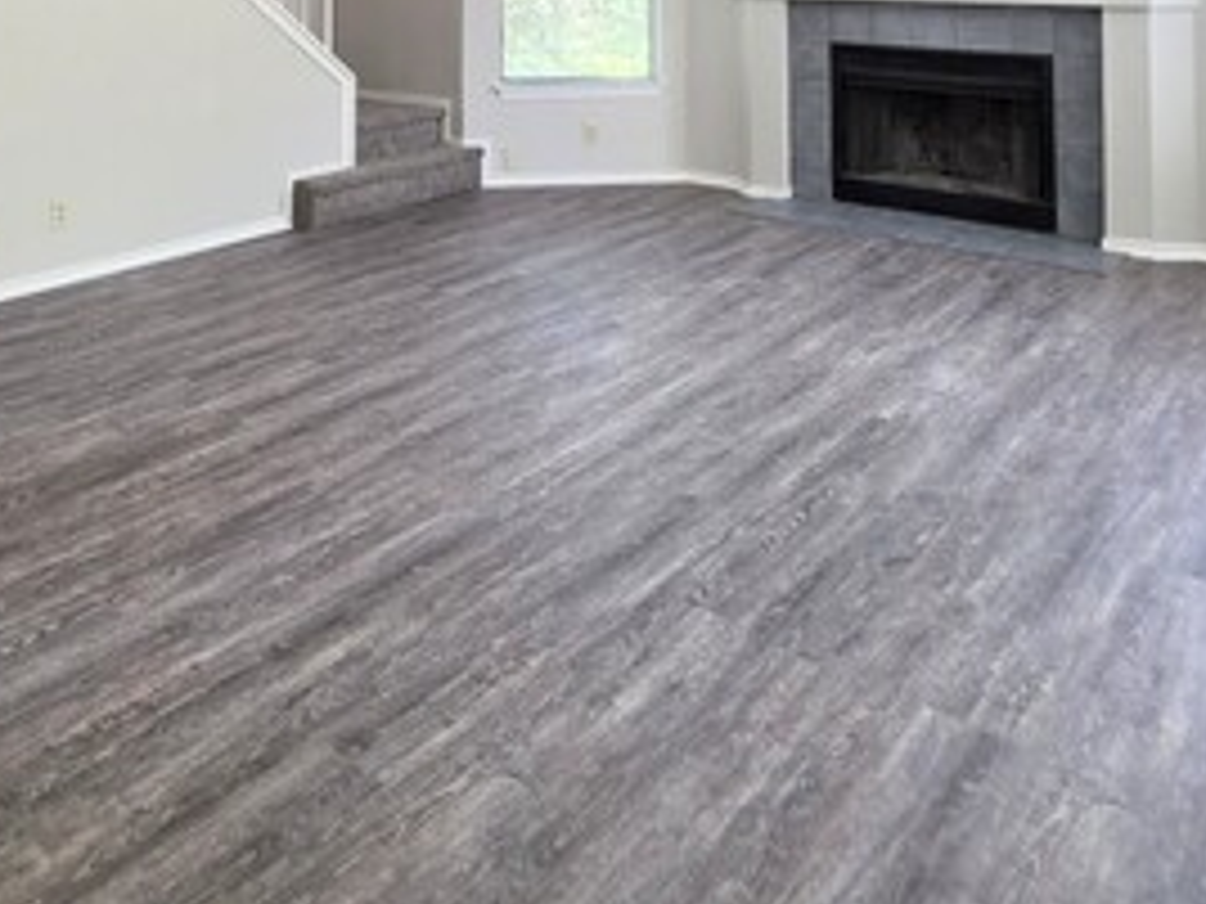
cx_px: 364
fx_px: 1080
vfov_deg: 37.9
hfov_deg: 56.6
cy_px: -90
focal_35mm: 31
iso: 80
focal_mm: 2.2
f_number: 1.9
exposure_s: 1/120
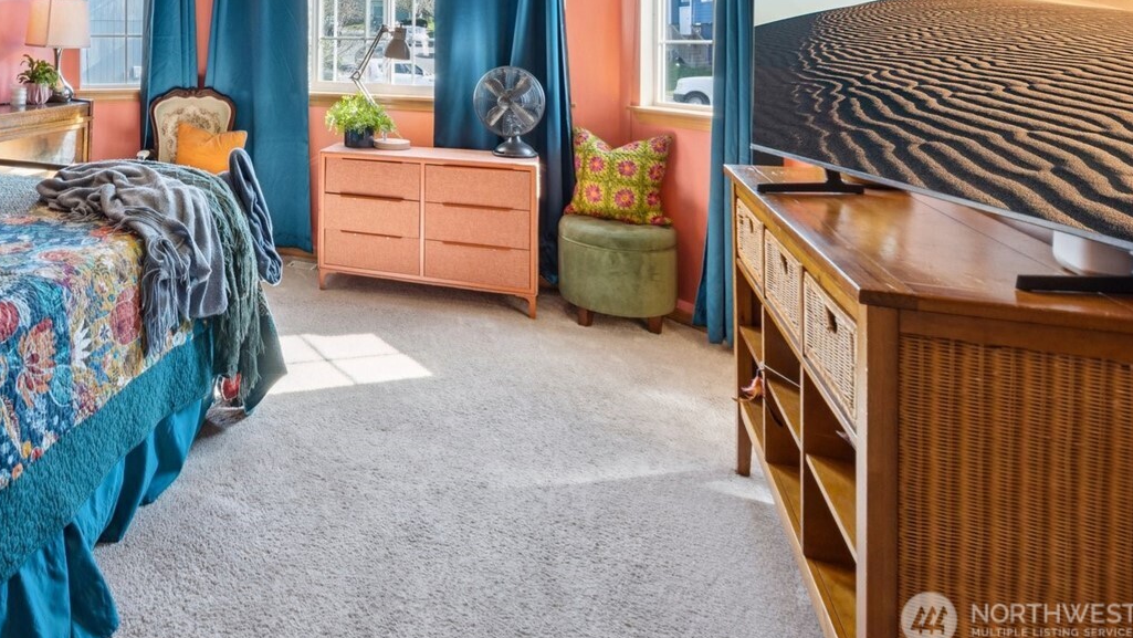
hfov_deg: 65.6
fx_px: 781
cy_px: 37
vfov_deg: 40.3
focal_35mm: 26
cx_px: 233
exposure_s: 1/6
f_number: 9
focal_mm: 10
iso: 200
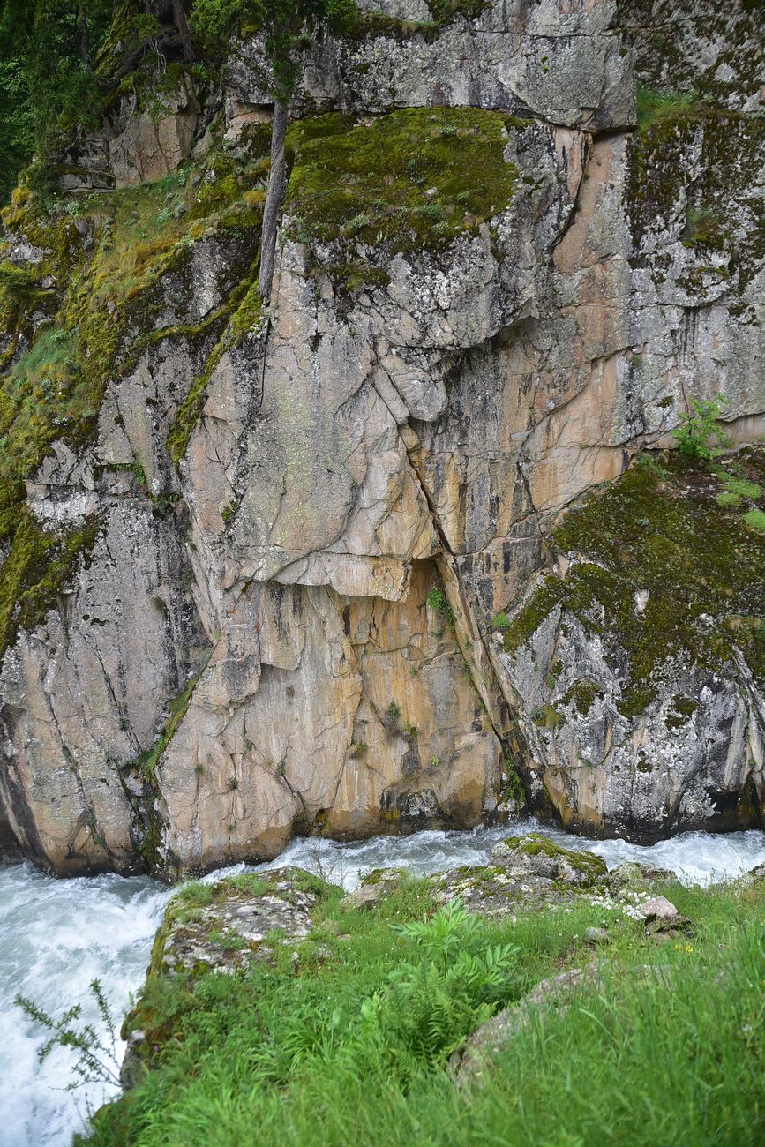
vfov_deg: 39.6
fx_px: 1593
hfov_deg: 27.0
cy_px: 574
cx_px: 382
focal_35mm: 50
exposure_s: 1/125
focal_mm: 50
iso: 160
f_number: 4.5
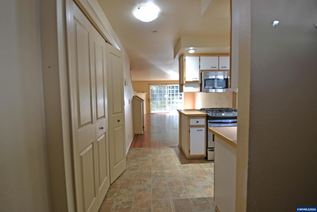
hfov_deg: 100.4
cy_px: 106
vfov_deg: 77.3
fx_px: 132
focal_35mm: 15
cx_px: 158
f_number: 4
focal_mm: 10
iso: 400
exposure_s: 1/60
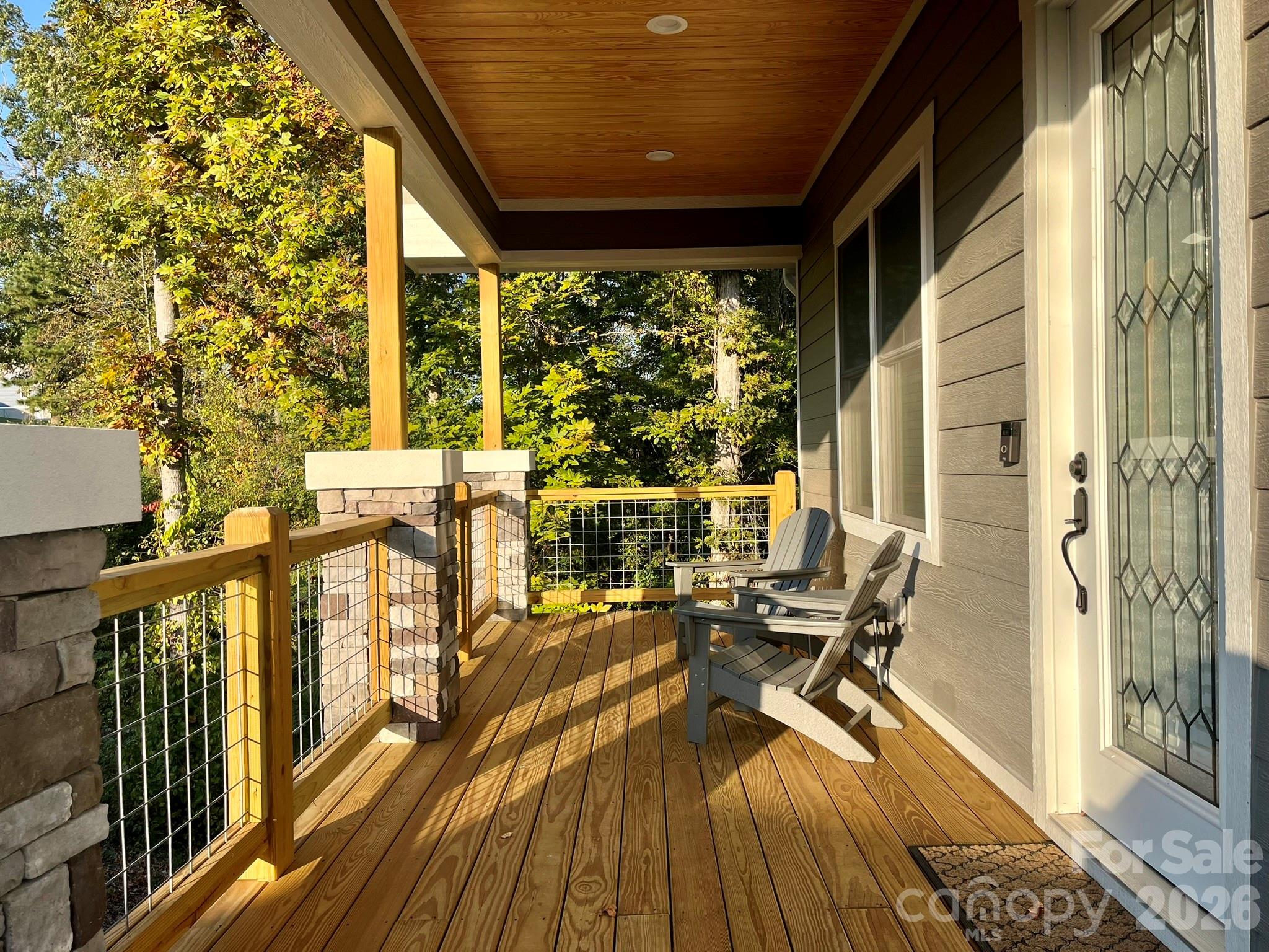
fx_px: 953
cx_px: 634
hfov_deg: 67.3
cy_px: 476
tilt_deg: -0.6
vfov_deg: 53.1
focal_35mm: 26
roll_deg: +1.2
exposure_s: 1/1225
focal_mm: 5.1
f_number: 1.6
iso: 50
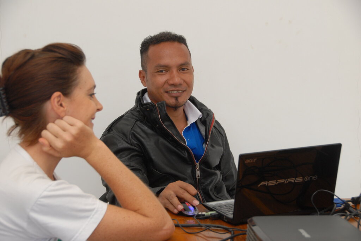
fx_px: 753
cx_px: 180
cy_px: 120
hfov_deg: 27.0
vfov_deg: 18.2
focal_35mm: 75
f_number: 5.6
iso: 320
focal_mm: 50
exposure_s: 1/60
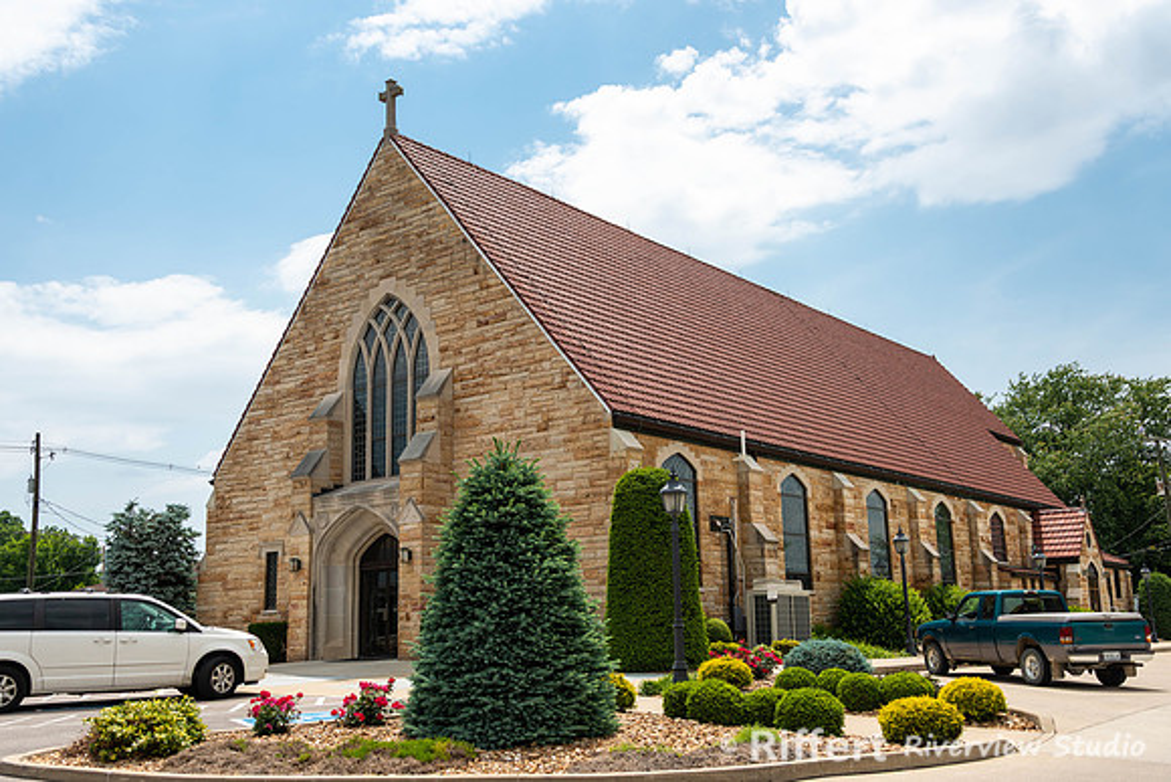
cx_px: 586
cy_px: 391
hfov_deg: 53.8
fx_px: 1154
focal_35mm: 35
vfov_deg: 37.4
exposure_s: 1/500
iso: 100
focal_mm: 35
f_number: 7.1
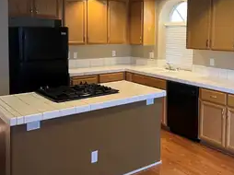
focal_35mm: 41
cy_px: 48
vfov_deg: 34.5
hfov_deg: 45.7
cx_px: 133
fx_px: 277
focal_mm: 5.7
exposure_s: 1/60
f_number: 1.5
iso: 125
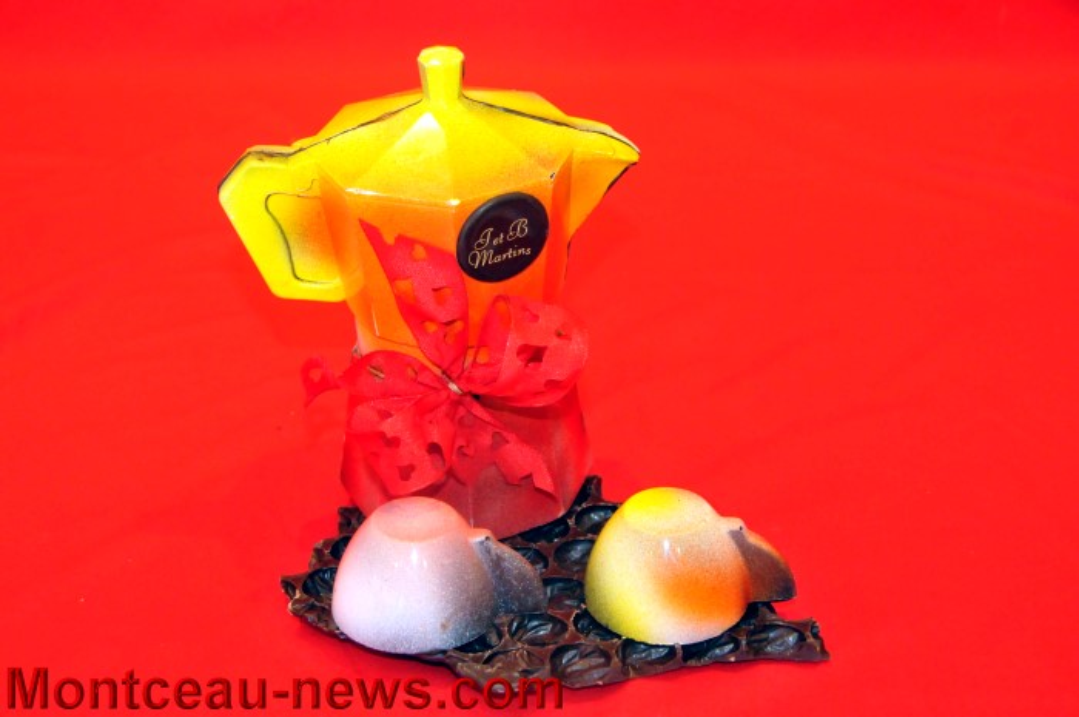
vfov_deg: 18.9
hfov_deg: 28.1
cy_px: 358
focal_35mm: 72
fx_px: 2155
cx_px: 540
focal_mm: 48
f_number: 7.1
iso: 3200
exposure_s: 1/250
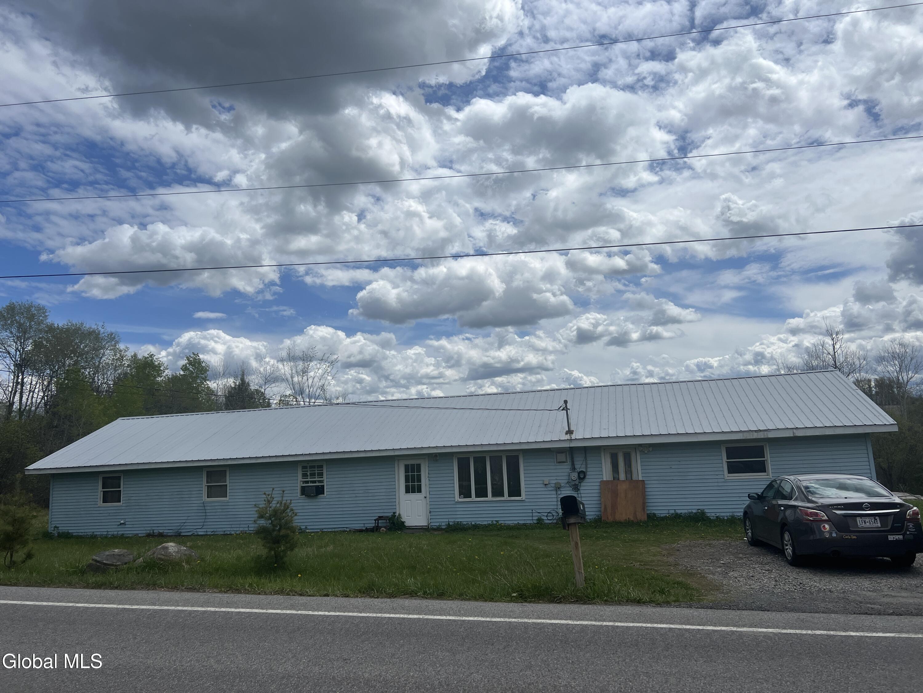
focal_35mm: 26
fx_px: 693
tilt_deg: +9.7
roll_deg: +3.0
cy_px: 346
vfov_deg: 53.1
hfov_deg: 67.3
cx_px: 462
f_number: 1.5
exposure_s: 1/14286
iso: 50
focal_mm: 5.7
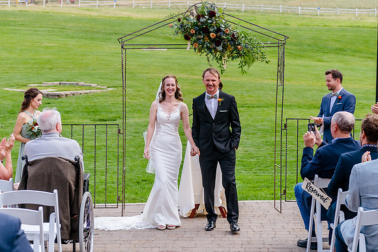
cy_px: 109
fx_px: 761
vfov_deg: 18.8
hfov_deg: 27.9
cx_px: 187
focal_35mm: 73
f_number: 4
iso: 250
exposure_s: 1/640
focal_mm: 60
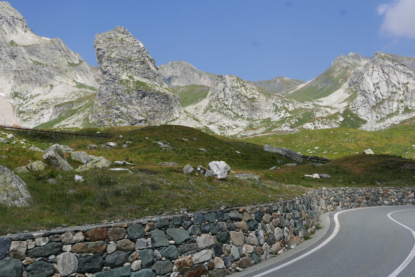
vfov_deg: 27.6
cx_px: 208
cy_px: 138
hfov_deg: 40.3
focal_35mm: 49
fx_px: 565
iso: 200
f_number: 5.6
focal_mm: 22
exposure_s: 1/1000
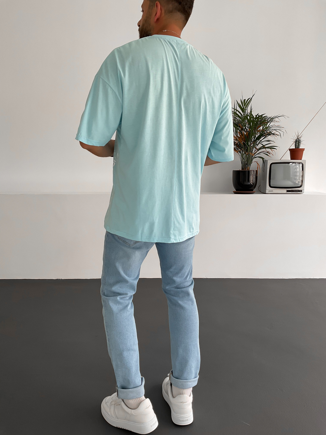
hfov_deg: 48.2
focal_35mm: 29
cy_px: 218
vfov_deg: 61.7
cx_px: 163
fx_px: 364
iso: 32
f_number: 1.8
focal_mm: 3
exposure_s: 1/120
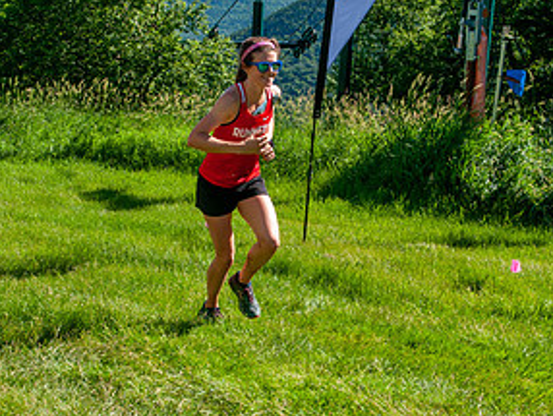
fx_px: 1231
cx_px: 266
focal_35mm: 77
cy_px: 230
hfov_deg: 25.3
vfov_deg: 19.2
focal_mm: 34
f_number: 8
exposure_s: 1/400
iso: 200
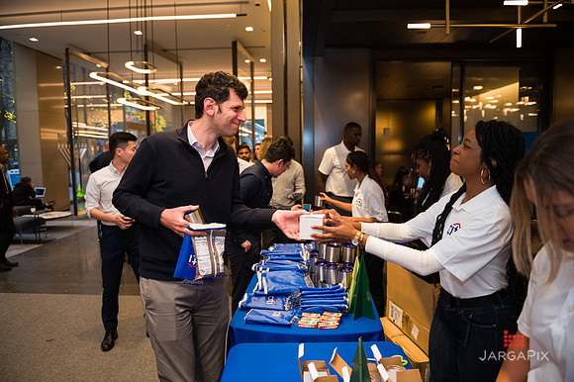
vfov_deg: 53.1
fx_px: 382
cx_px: 287
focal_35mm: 24
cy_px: 191
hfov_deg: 73.8
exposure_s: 1/125
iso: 400
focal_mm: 24
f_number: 3.2
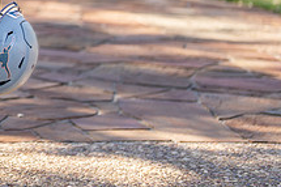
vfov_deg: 8.4
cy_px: -41
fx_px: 1256
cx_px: -65
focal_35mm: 161
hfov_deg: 12.4
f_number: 1.2
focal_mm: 50
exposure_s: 1/1250
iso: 100
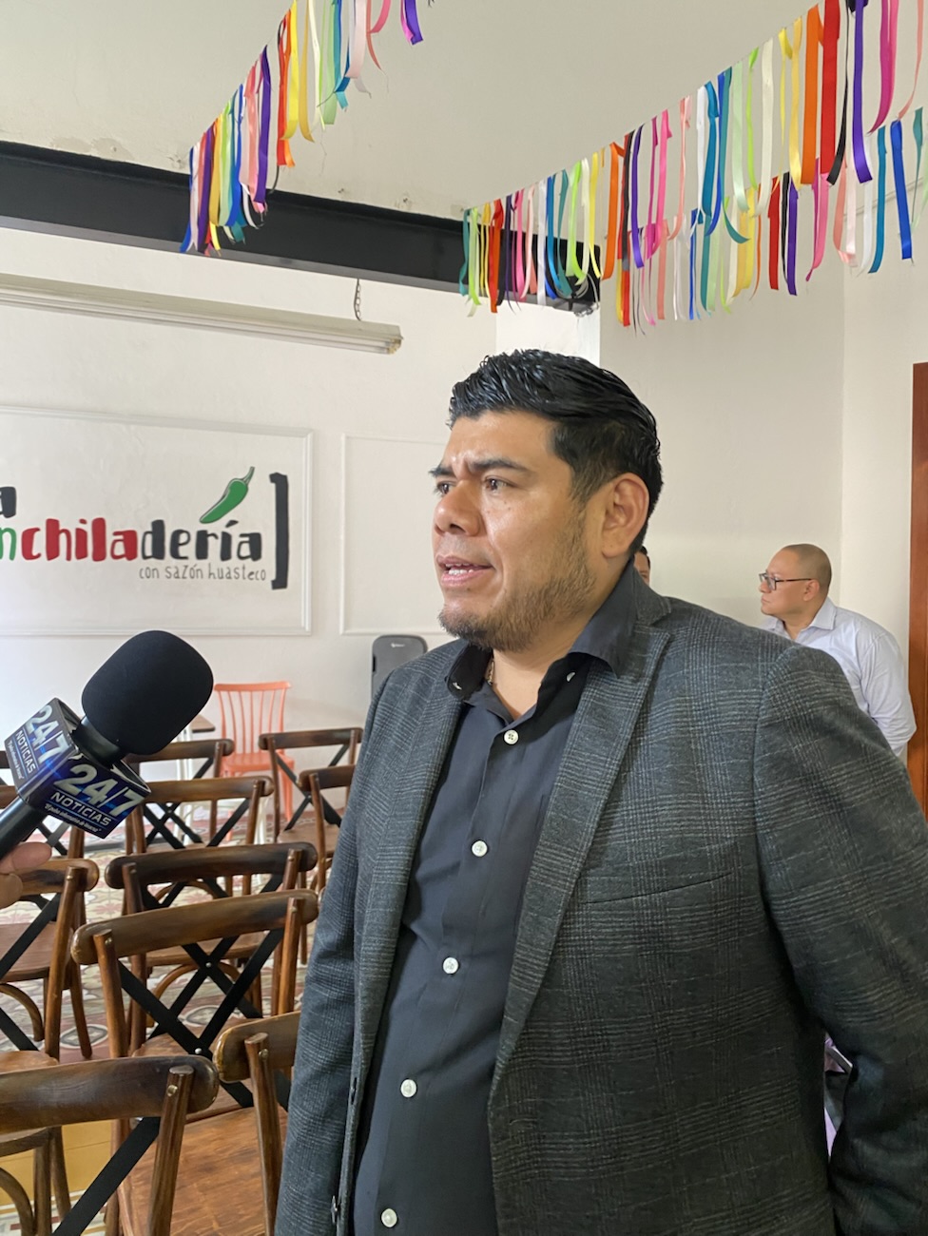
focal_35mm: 26
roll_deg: -2.0
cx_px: 464
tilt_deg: +0.3
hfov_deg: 53.1
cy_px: 618
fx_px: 929
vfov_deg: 67.3
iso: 200
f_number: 1.8
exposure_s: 1/60
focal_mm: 4.25
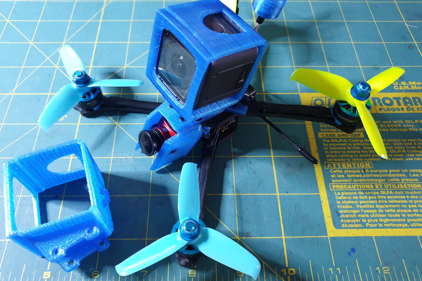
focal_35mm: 28
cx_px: 206
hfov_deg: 65.5
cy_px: 123
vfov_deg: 46.3
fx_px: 328
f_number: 1.5
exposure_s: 1/33
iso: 250
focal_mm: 4.3
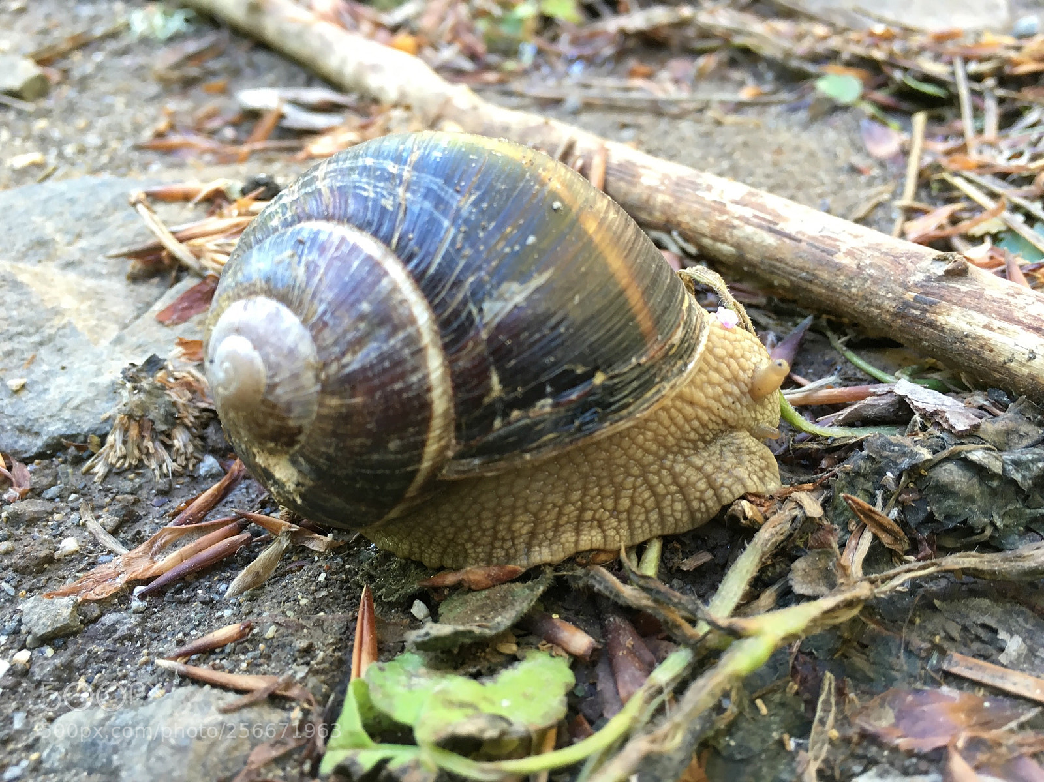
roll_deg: +6.8
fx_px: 874
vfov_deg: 48.2
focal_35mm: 29
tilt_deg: -32.5
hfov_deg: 61.7
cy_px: 391
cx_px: 522
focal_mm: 4.15
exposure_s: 1/33
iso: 40
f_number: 2.2
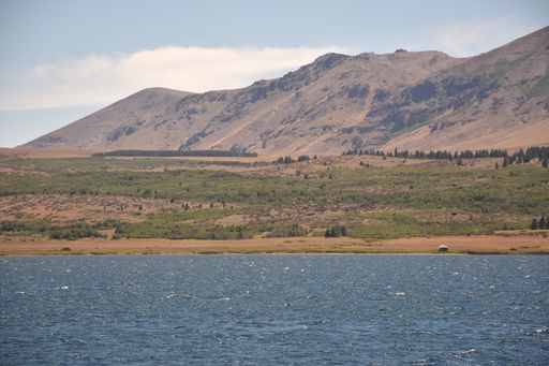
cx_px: 274
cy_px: 183
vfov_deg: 8.2
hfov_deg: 12.2
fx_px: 2561
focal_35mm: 168
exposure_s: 1/640
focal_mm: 112
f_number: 8
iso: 200
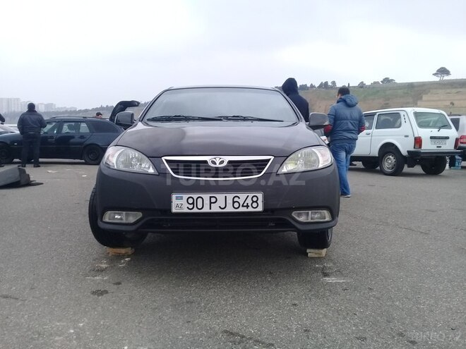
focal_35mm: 31
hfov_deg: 58.4
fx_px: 417
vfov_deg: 45.4
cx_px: 233
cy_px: 174
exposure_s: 1/198
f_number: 2.2
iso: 50
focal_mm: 3.3
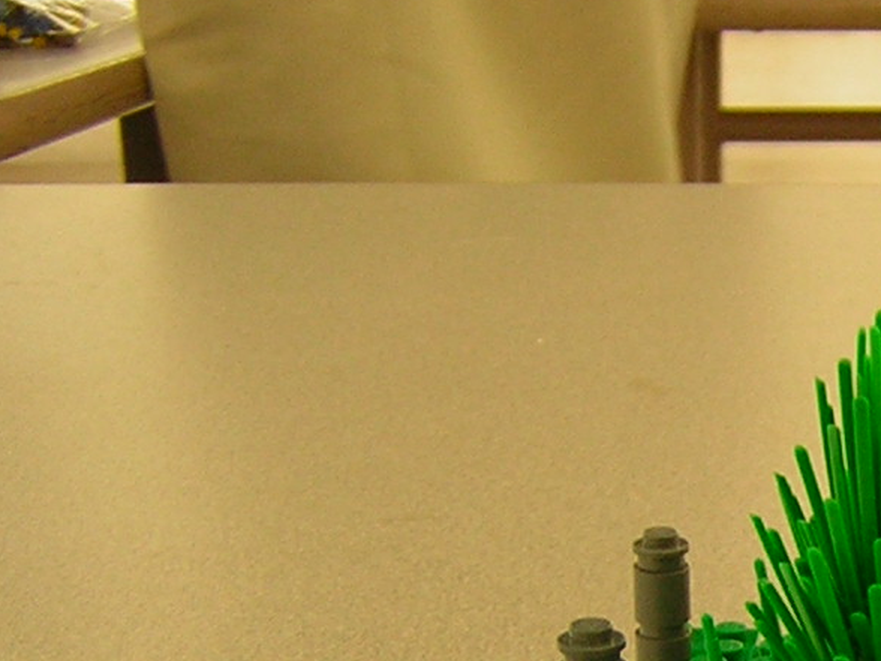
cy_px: 673
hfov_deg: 19.0
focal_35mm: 98
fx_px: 2494
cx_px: 1046
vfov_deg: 14.8
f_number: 2.6
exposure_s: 1/5.7
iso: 55
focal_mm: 4.7
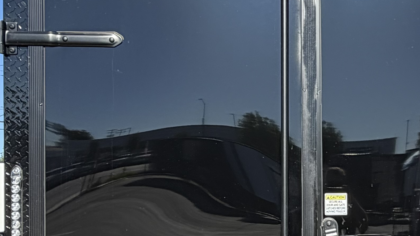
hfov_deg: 36.7
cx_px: 329
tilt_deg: +2.8
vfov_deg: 21.6
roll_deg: +0.4
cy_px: 179
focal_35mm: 55
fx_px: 613
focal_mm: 2.22
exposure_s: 1/734
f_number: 2.2
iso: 40
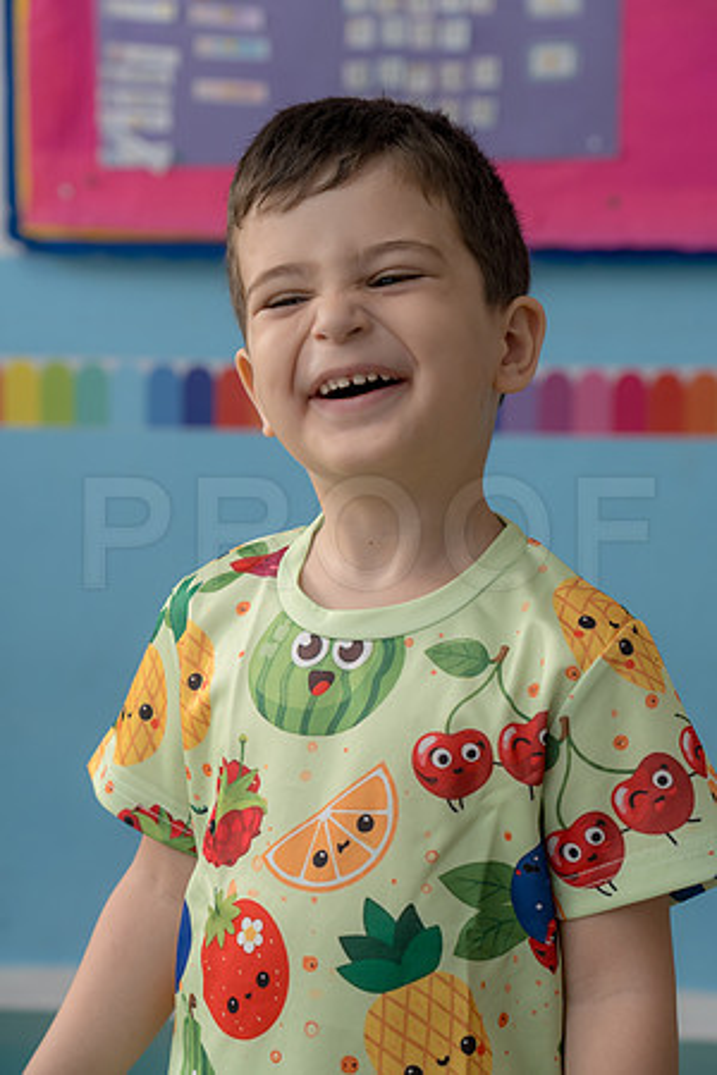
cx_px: 358
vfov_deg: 26.3
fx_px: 2300
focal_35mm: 77
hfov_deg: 17.7
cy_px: 538
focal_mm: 77
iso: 1600
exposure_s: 1/160
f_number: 5.6
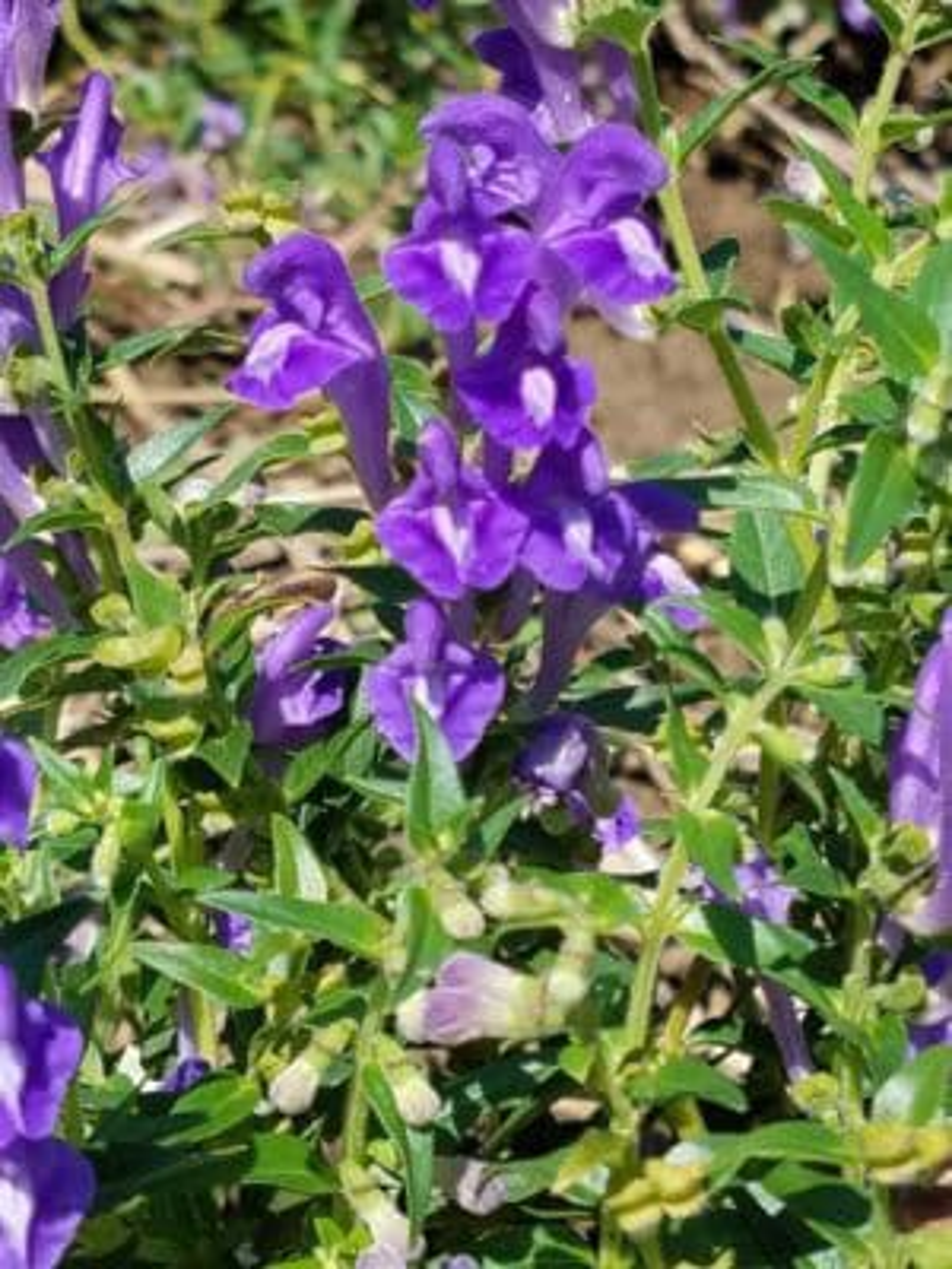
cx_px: 476
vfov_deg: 67.3
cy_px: 634
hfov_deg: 53.1
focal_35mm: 26
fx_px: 953
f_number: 1.7
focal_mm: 4.2
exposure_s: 1/2408
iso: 50
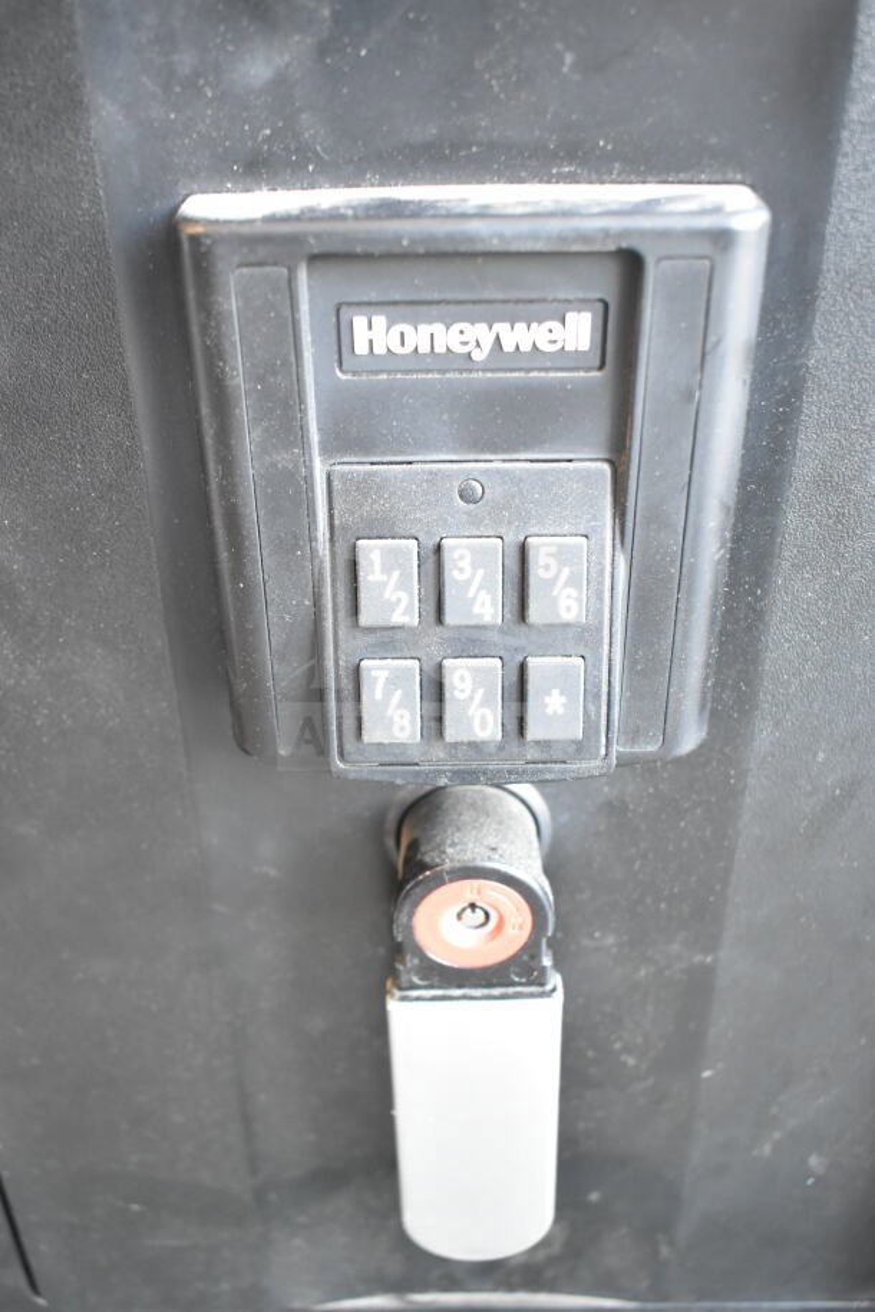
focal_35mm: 33
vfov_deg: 57.2
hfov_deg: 40.0
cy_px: 656
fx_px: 1202
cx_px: 438
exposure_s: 1/40
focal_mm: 22
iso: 2800
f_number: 3.8
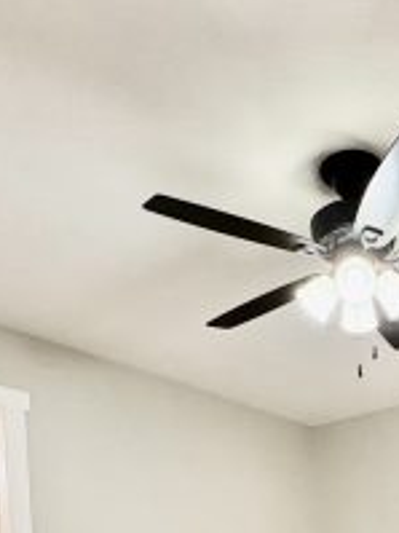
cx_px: 399
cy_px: 636
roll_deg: +2.9
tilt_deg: -0.8
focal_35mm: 47
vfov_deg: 33.2
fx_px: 723
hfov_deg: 28.9
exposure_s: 1/120
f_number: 2.2
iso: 400
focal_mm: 2.22
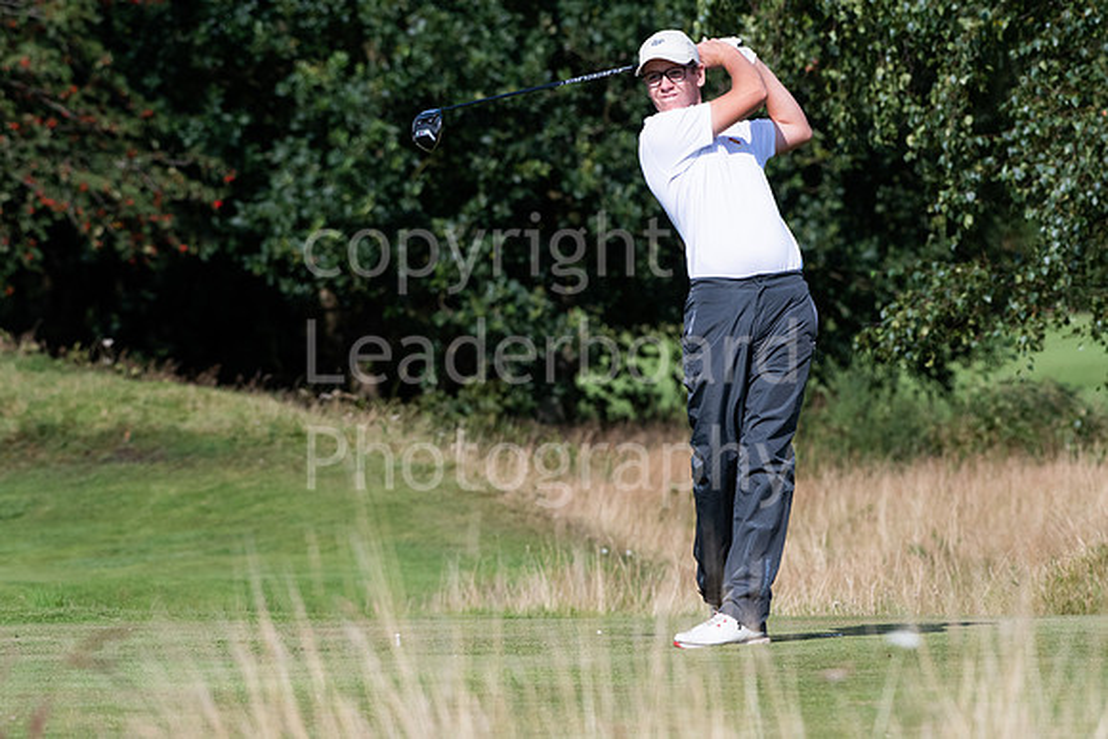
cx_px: 554
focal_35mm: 360
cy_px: 370
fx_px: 11082
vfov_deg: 3.8
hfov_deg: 5.7
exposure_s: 1/3200
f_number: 7.1
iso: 800
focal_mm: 240
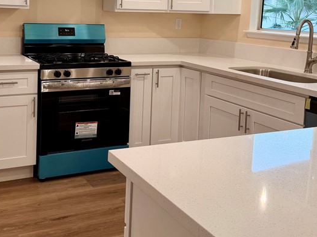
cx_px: 119
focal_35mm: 47
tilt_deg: -6.8
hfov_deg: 40.2
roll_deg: -2.1
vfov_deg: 30.2
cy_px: 53
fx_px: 430
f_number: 1.78
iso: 80
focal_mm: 6.76
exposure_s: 1/142
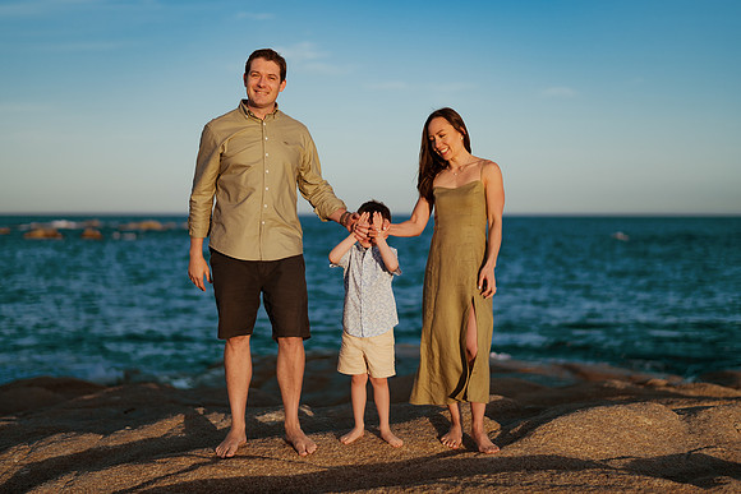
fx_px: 1194
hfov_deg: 34.5
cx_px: 370
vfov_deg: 23.4
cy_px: 247
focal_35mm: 58
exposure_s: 1/5000
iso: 100
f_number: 1.8
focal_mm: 58
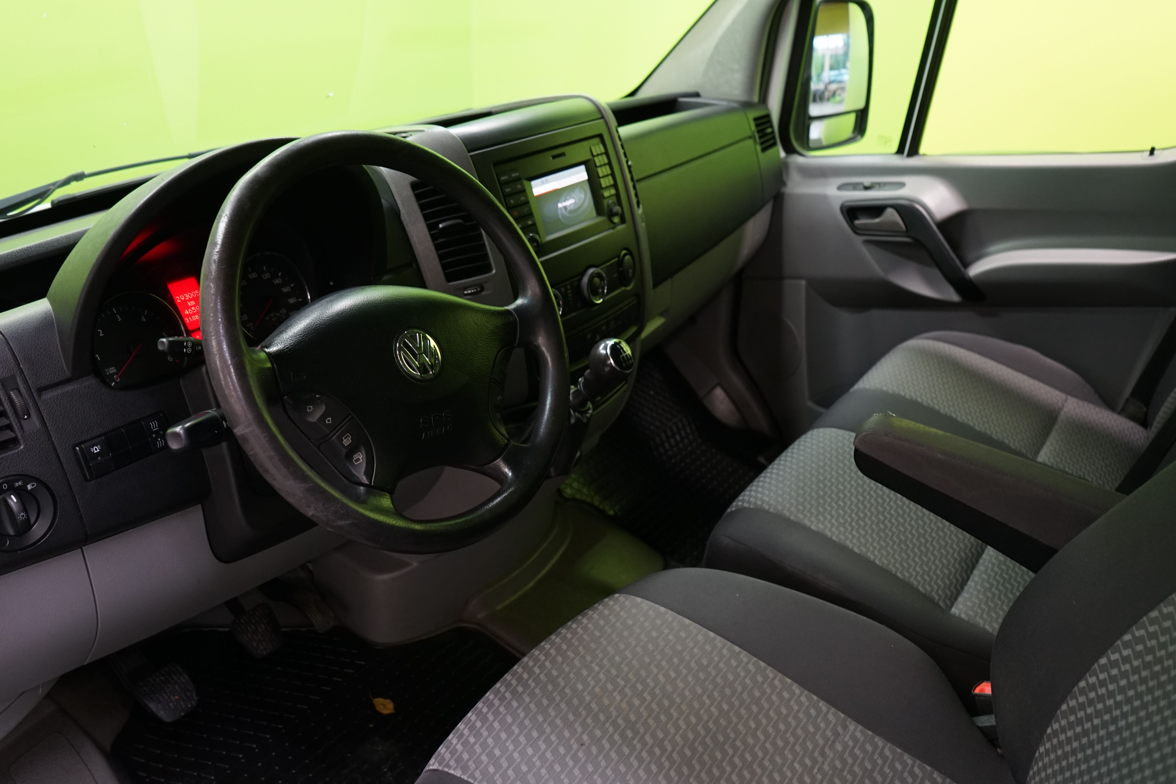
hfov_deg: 61.9
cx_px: 588
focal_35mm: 30
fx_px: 980
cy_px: 392
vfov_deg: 43.6
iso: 1250
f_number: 5
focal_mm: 30
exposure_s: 1/20
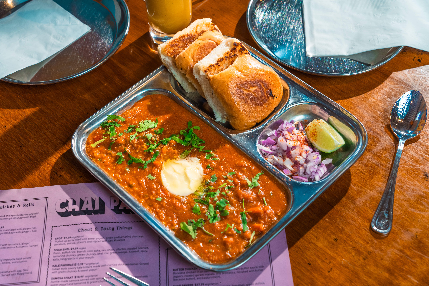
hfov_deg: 38.9
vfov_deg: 26.5
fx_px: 608
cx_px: 214
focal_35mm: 51
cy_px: 143
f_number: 7.1
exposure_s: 1/125
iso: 1000
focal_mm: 51
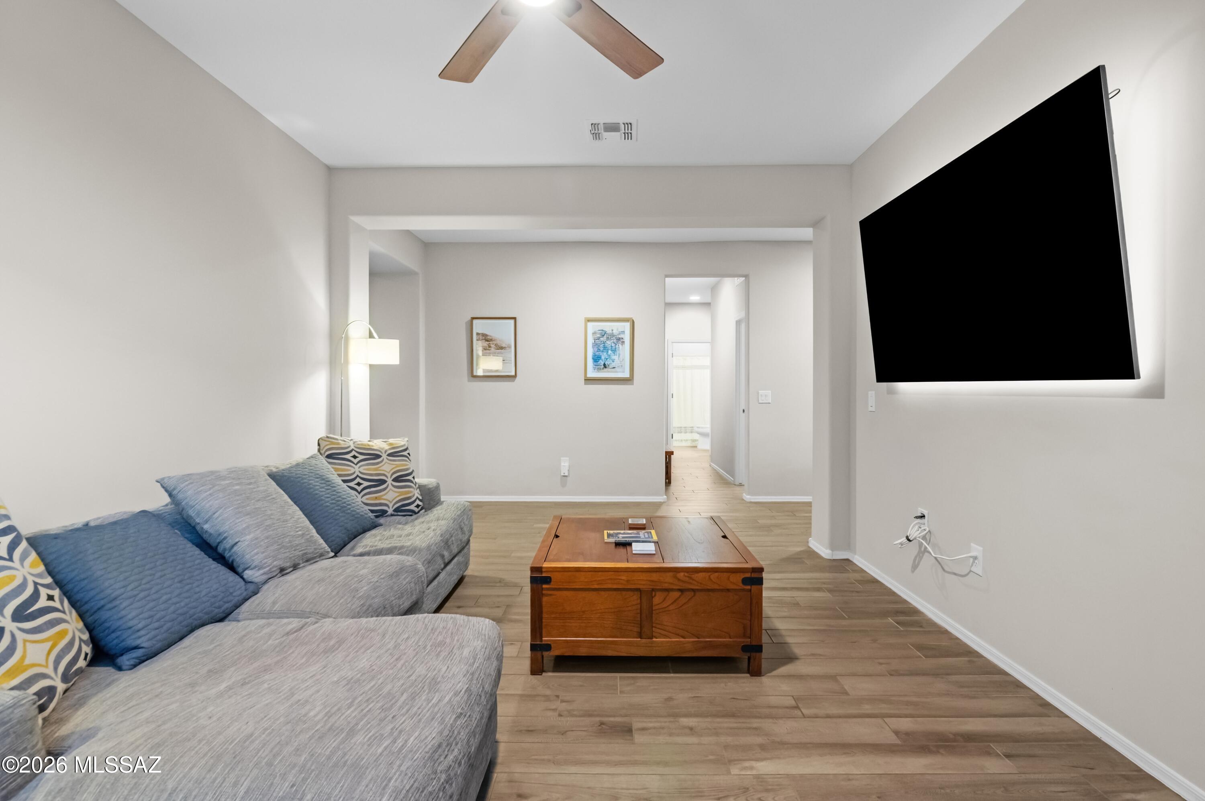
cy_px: 400
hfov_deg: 93.3
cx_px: 602
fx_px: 569
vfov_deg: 70.4
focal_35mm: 17
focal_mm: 17
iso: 1250
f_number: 14
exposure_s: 1/2.5
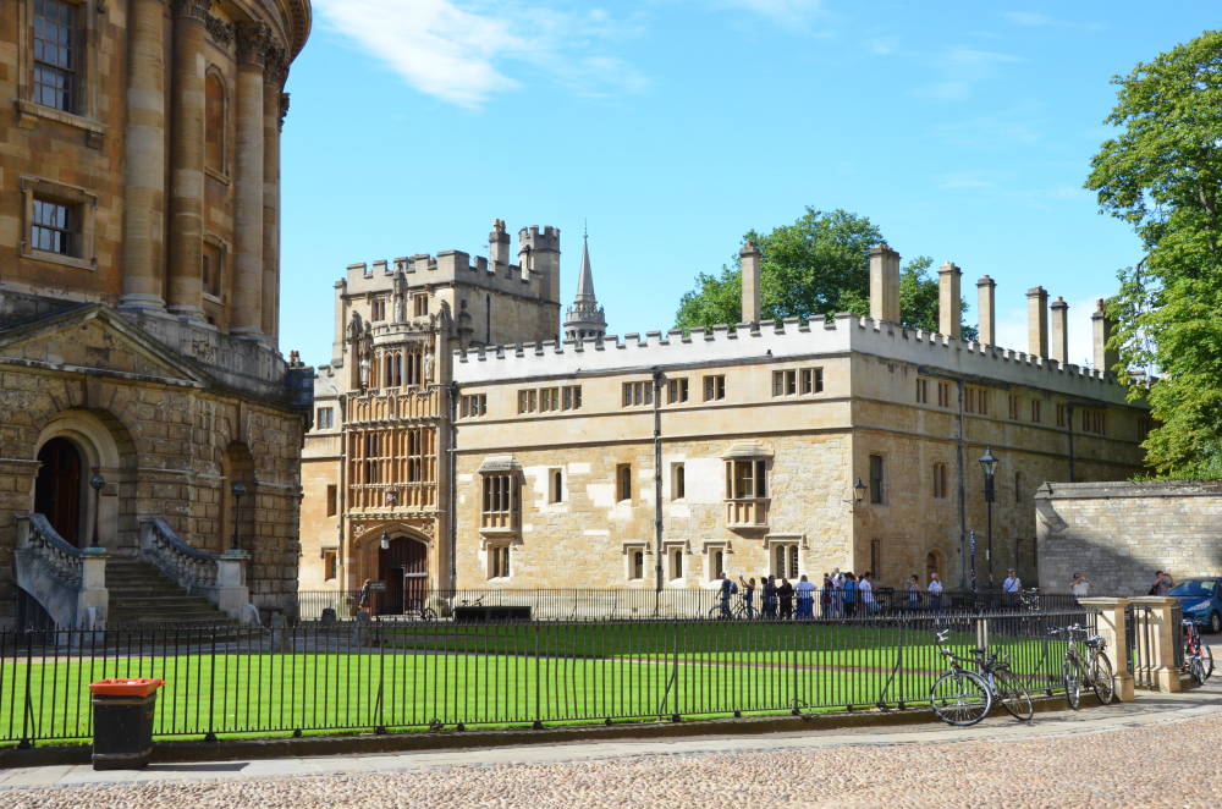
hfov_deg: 42.4
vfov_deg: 28.8
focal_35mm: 46
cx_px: 611
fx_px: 1575
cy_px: 404
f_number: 13
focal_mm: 31
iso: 800
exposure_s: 1/640
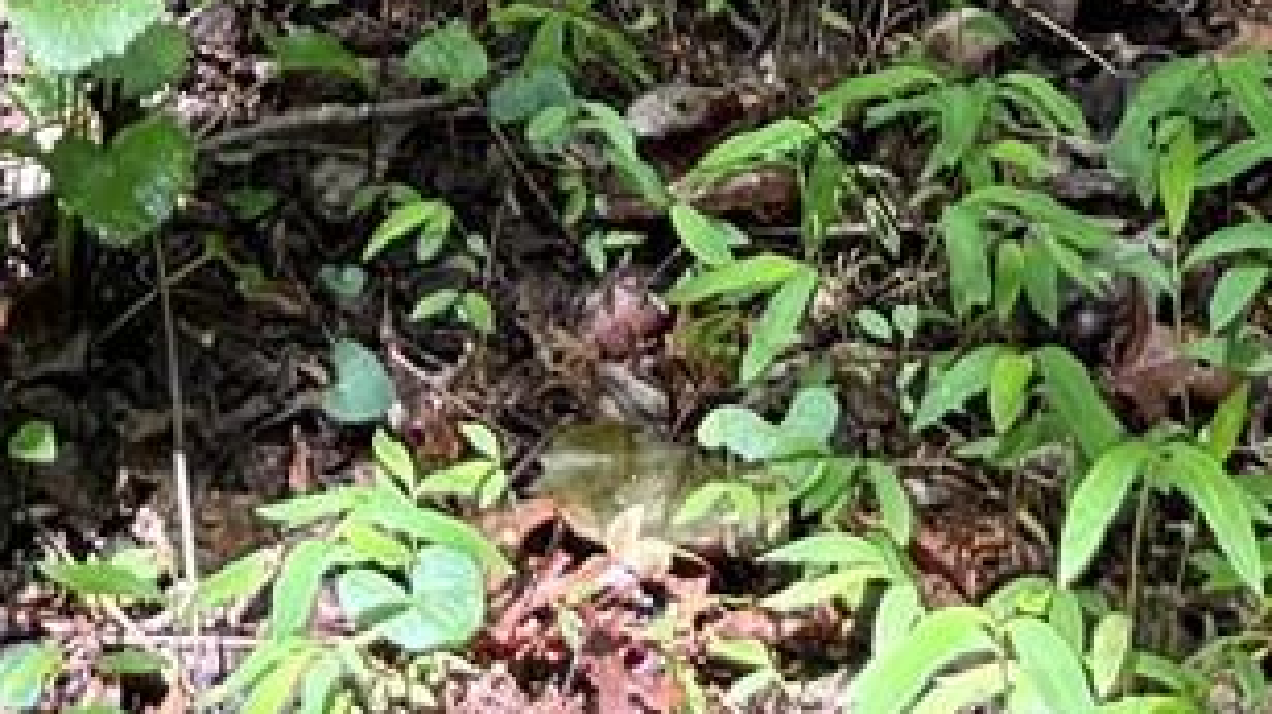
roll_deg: -2.3
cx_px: 1082
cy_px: -2035
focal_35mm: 174
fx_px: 5867
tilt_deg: -7.6
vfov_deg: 6.0
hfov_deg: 12.3
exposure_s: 1/157
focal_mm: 6.76
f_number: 1.78
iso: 100
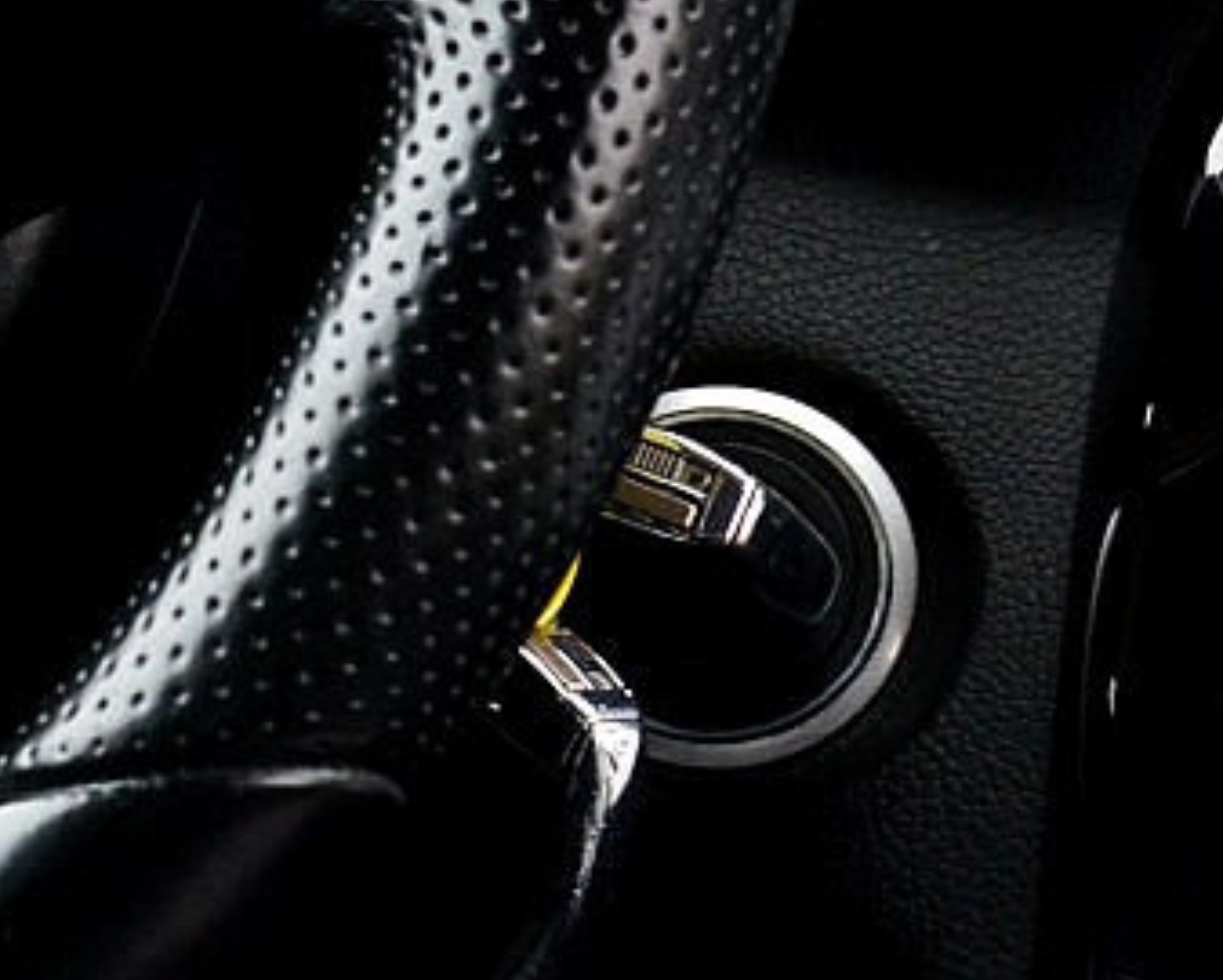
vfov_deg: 10.3
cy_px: -105
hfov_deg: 12.0
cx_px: -933
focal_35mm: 149
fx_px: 5396
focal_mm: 22
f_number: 8
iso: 800
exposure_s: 1/60
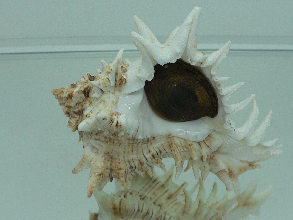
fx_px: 381
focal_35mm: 45
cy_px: 118
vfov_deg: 32.2
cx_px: 163
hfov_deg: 42.0
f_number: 2.8
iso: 80
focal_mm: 4.6
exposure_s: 1/60
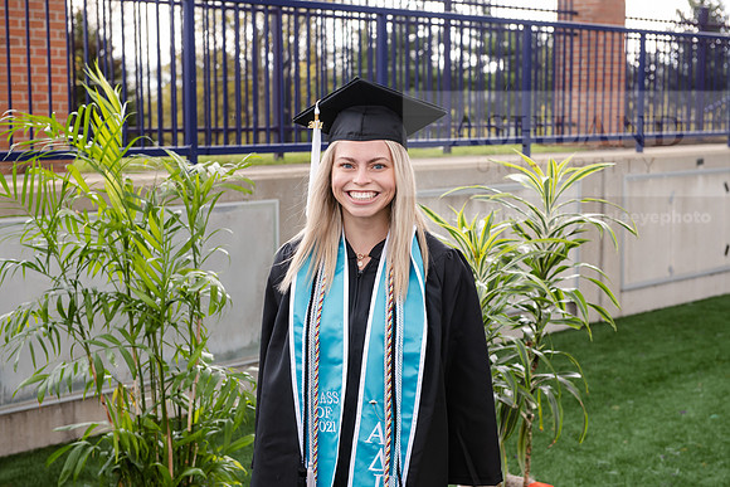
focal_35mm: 60
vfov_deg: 22.6
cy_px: 244
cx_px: 365
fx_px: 1217
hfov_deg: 33.4
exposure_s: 1/200
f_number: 5.6
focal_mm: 60
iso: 400
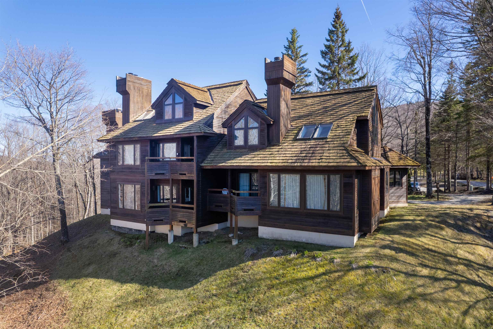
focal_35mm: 22
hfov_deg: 78.6
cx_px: 246
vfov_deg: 57.2
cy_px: 164
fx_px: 301
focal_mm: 8.38
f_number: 2.8
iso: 100
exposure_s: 1/80
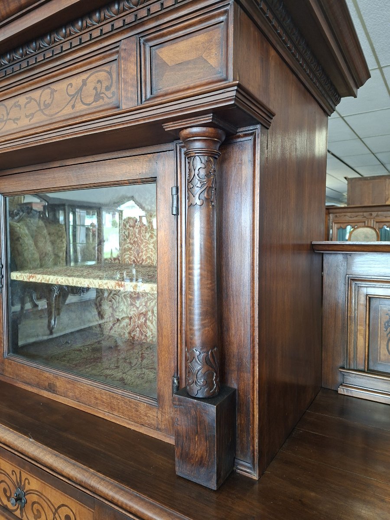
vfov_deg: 73.9
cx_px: 195
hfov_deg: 58.9
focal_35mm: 23
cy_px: 260
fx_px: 346
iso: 320
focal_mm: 5.54
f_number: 1.8
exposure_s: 1/33
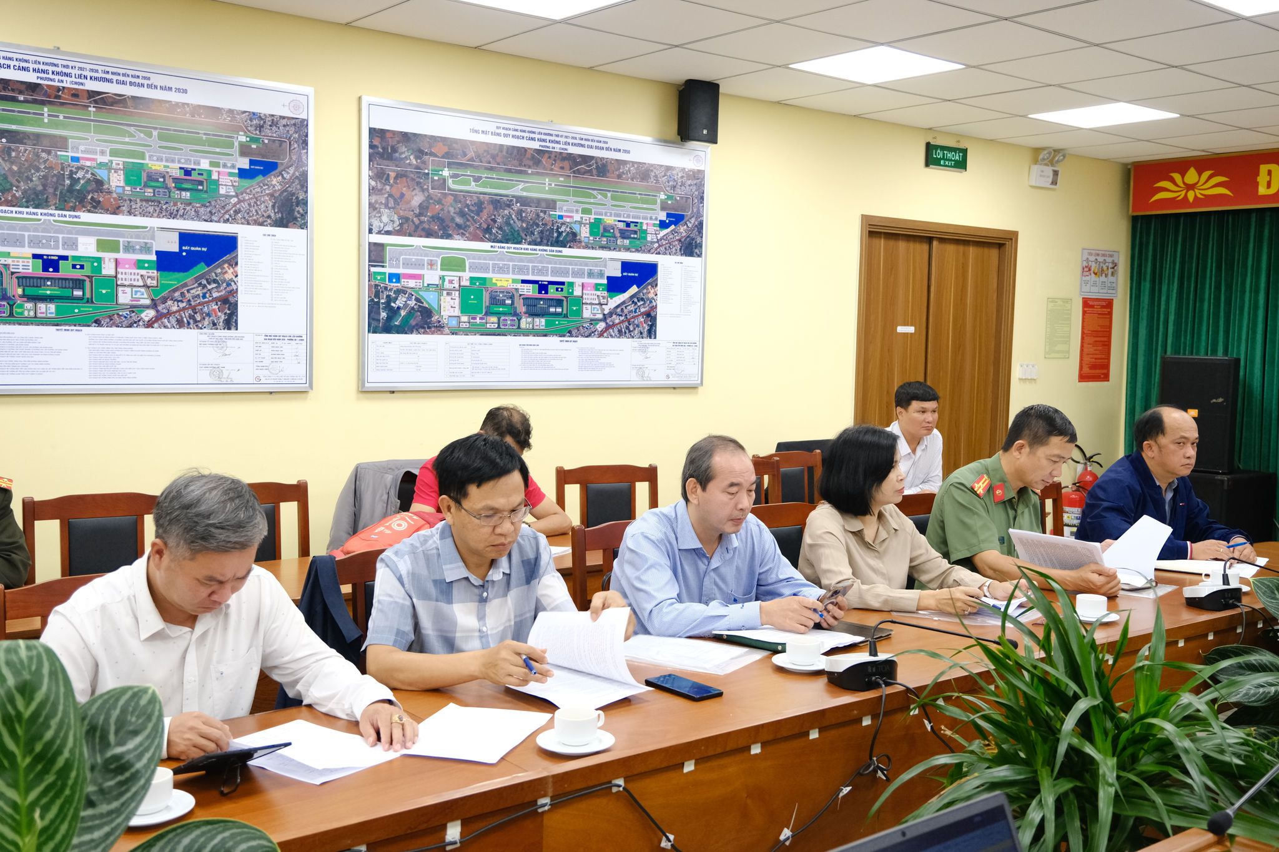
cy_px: 426
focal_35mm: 33
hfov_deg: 57.2
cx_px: 640
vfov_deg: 40.0
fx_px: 1172
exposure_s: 1/125
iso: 1600
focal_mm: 22.3
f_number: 4
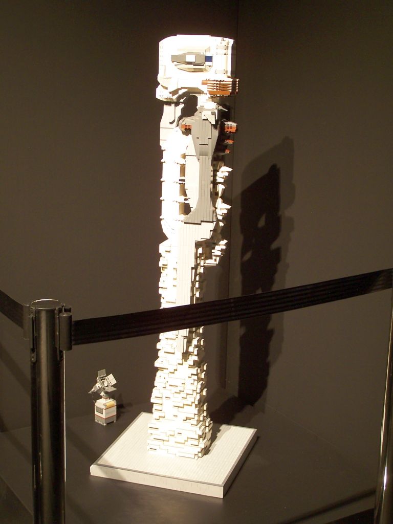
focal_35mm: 59
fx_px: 893
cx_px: 196
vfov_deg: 32.7
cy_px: 262
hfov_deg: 24.8
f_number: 3.1
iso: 80
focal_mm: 9.8
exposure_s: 1/2
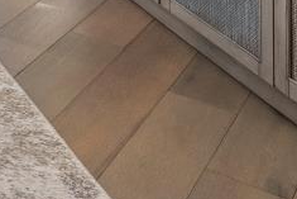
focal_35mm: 102
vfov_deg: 10.5
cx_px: -351
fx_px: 842
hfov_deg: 14.9
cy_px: -356
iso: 640
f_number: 8
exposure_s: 1/250
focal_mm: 16
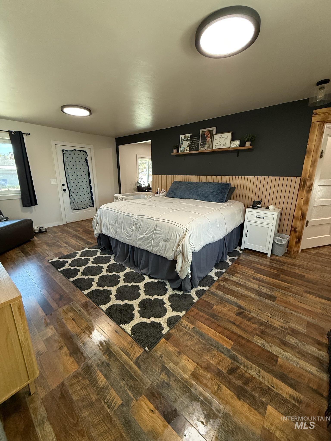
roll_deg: -0.6
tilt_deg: -14.5
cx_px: 166
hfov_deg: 85.7
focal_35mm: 14
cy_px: 220
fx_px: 178
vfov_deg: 102.1
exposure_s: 1/120
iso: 320
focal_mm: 2.22
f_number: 2.2
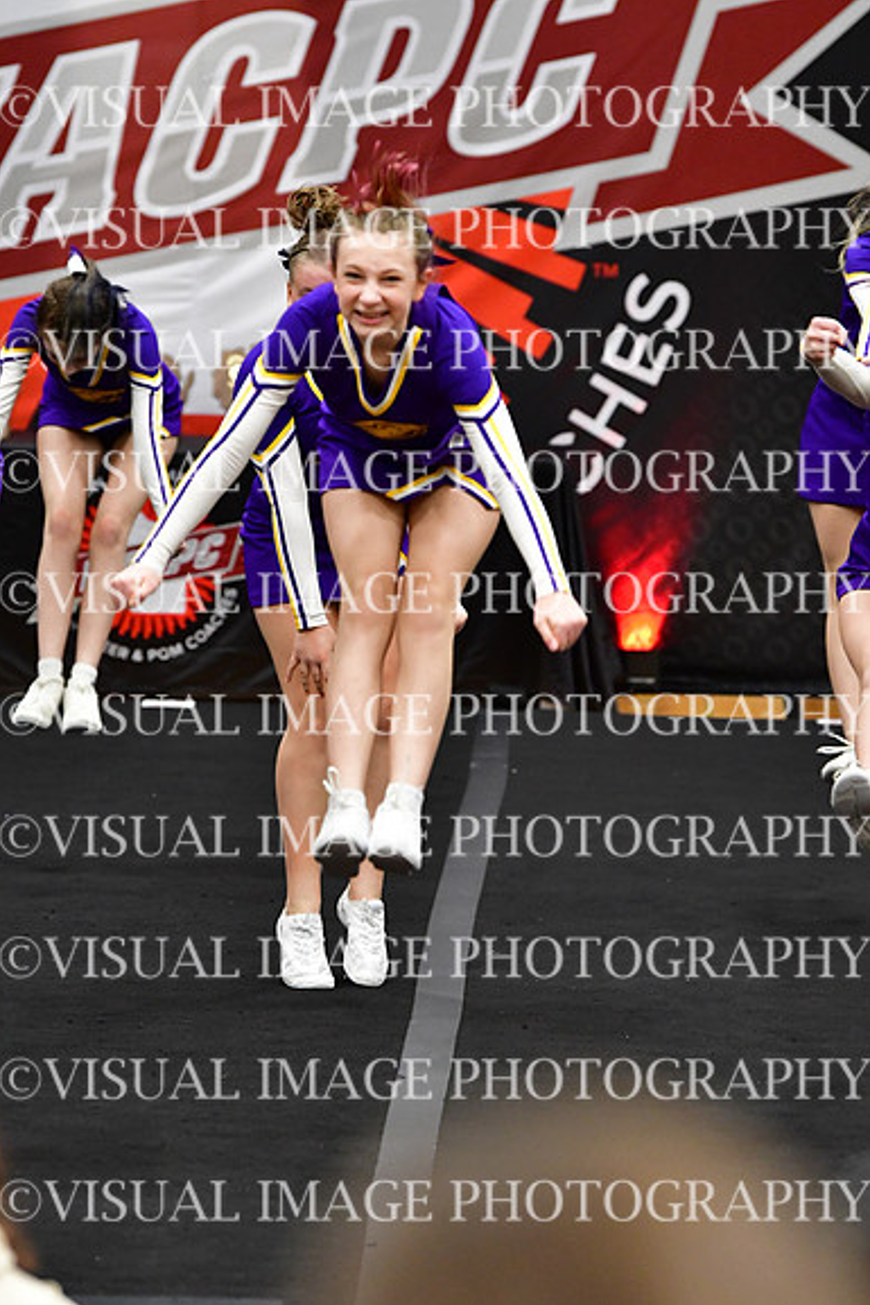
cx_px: 435
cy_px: 654
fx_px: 7354
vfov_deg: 10.1
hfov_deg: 6.8
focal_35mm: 203
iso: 5000
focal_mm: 135
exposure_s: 1/500
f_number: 3.5
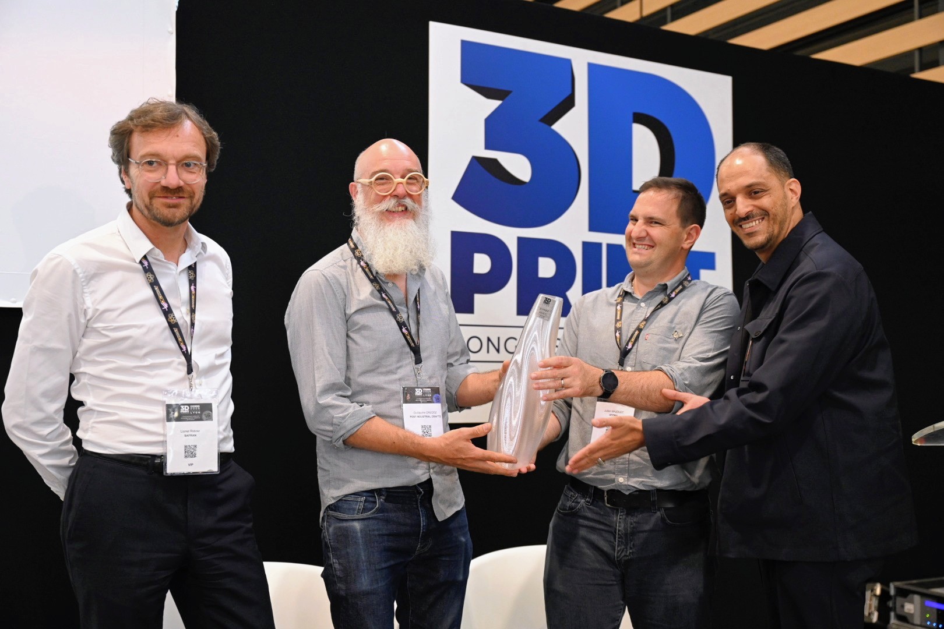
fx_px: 1075
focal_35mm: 41
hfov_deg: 47.4
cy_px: 314
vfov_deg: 32.6
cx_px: 472
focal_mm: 41
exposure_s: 1/160
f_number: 3.5
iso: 2500
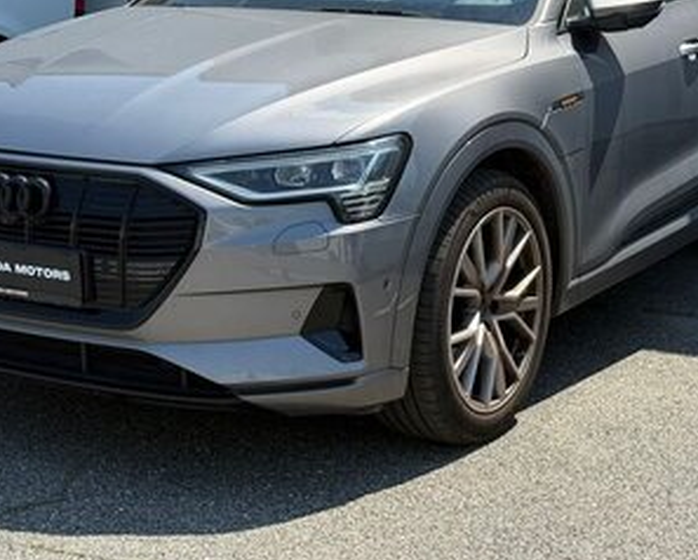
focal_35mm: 77
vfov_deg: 19.9
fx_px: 1592
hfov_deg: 24.7
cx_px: 336
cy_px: 224
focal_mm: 6.76
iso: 100
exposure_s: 1/3096
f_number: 1.78
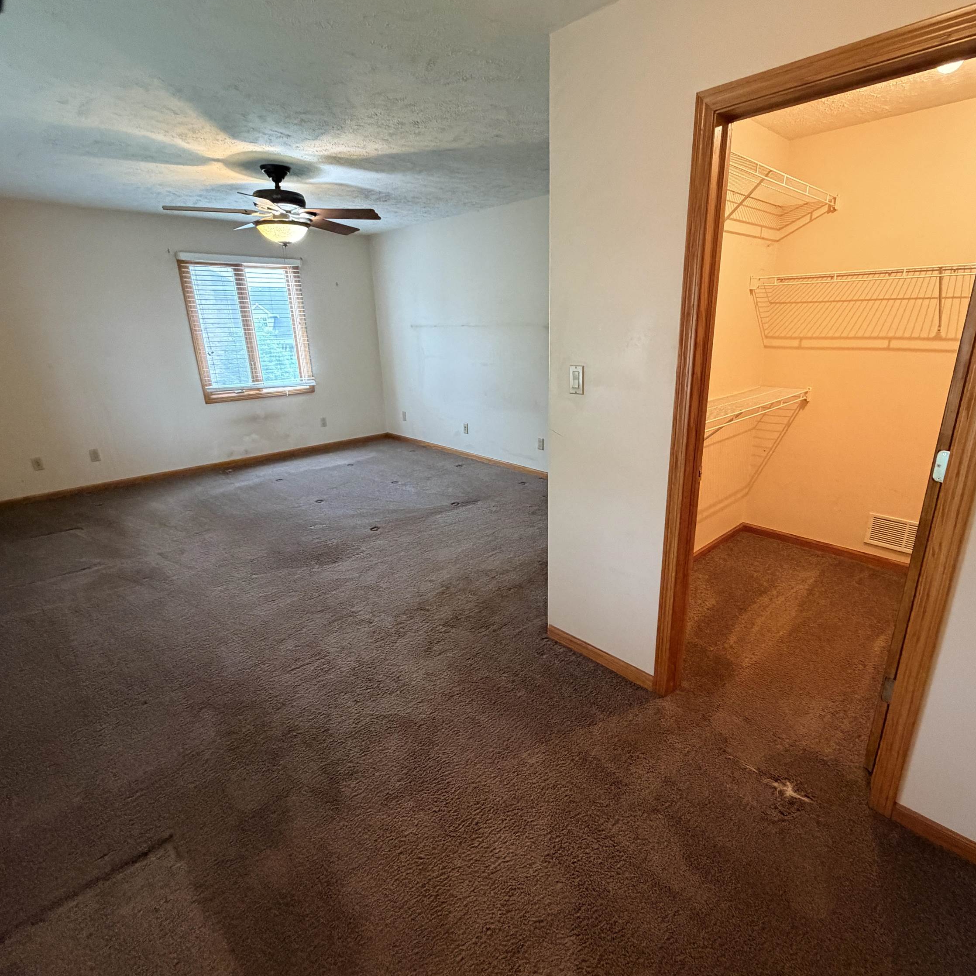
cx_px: 524
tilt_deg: -18.6
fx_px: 542
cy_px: 489
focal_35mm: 17
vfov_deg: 84.0
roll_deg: +0.8
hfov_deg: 83.8
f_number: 2.2
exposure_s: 1/60
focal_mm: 2.22
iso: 500
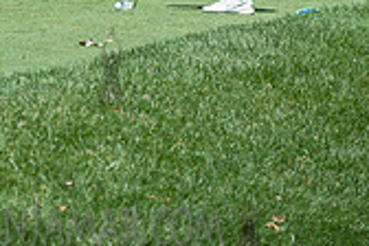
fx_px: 3536
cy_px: -148
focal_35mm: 345
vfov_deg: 4.0
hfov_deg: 6.0
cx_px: 110
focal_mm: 100
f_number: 5
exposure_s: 1/1000
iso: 200
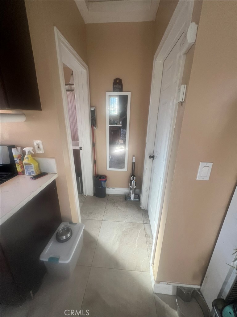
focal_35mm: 13
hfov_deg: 89.9
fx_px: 119
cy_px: 158
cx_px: 118
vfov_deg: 106.2
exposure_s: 1/120
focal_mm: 1.57
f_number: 1.8
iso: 160
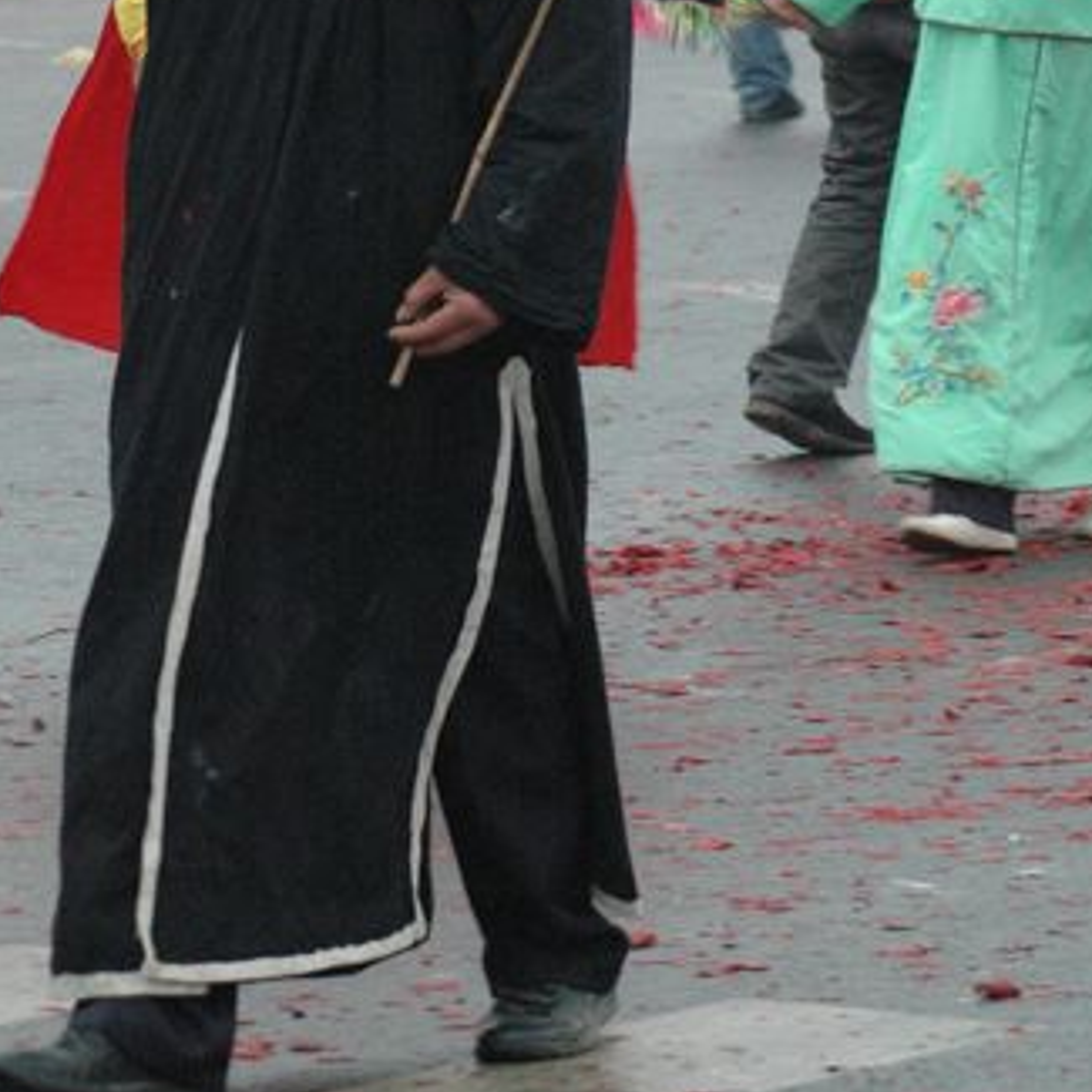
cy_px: 158
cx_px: 338
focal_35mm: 274
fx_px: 9779
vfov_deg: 6.4
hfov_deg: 6.4
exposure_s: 1/100
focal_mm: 100
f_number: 6.3
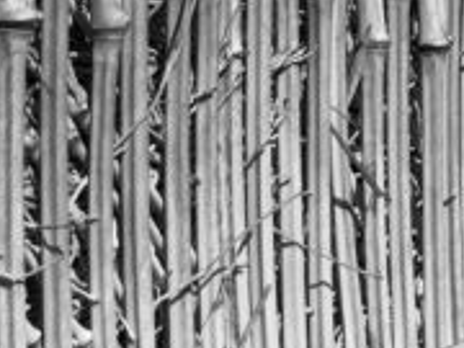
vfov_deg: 6.7
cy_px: 139
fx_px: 2976
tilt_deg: -5.6
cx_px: 711
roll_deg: +2.0
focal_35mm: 222
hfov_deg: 8.7
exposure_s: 1/1653
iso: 16
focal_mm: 6
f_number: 2.4
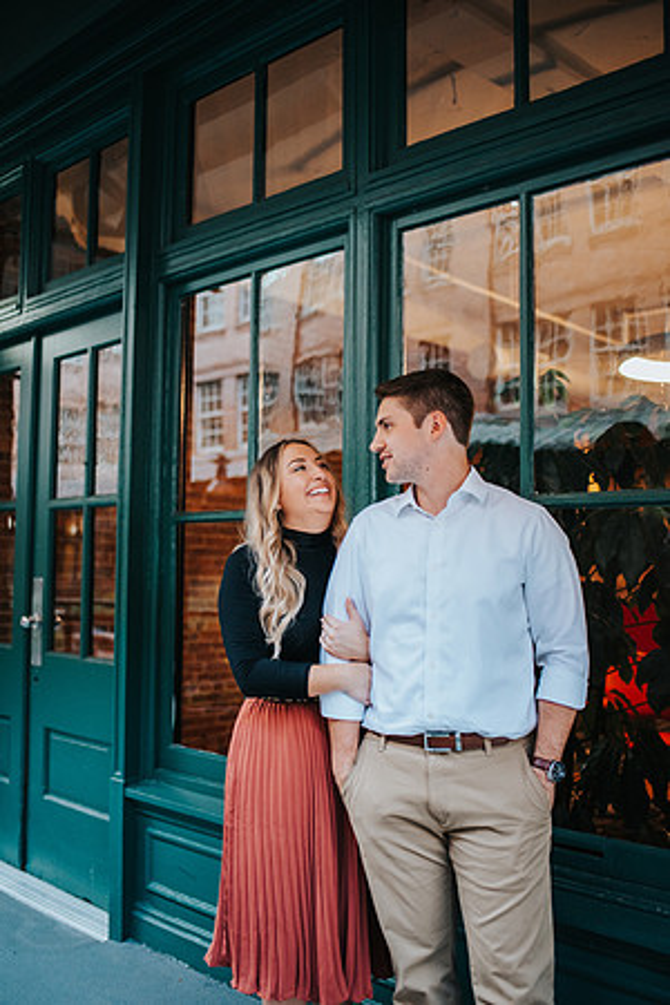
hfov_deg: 37.9
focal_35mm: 35
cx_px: 335
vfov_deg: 54.4
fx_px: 977
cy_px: 502
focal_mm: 35
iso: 1600
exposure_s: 1/500
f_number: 1.8
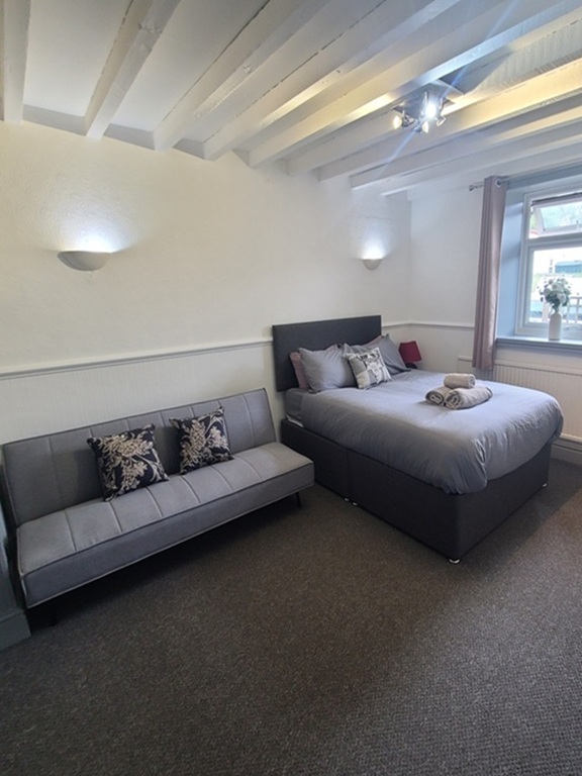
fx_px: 291
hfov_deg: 89.9
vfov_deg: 106.2
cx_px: 291
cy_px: 388
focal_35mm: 13
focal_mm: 2.2
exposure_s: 1/50
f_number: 2.2
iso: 160
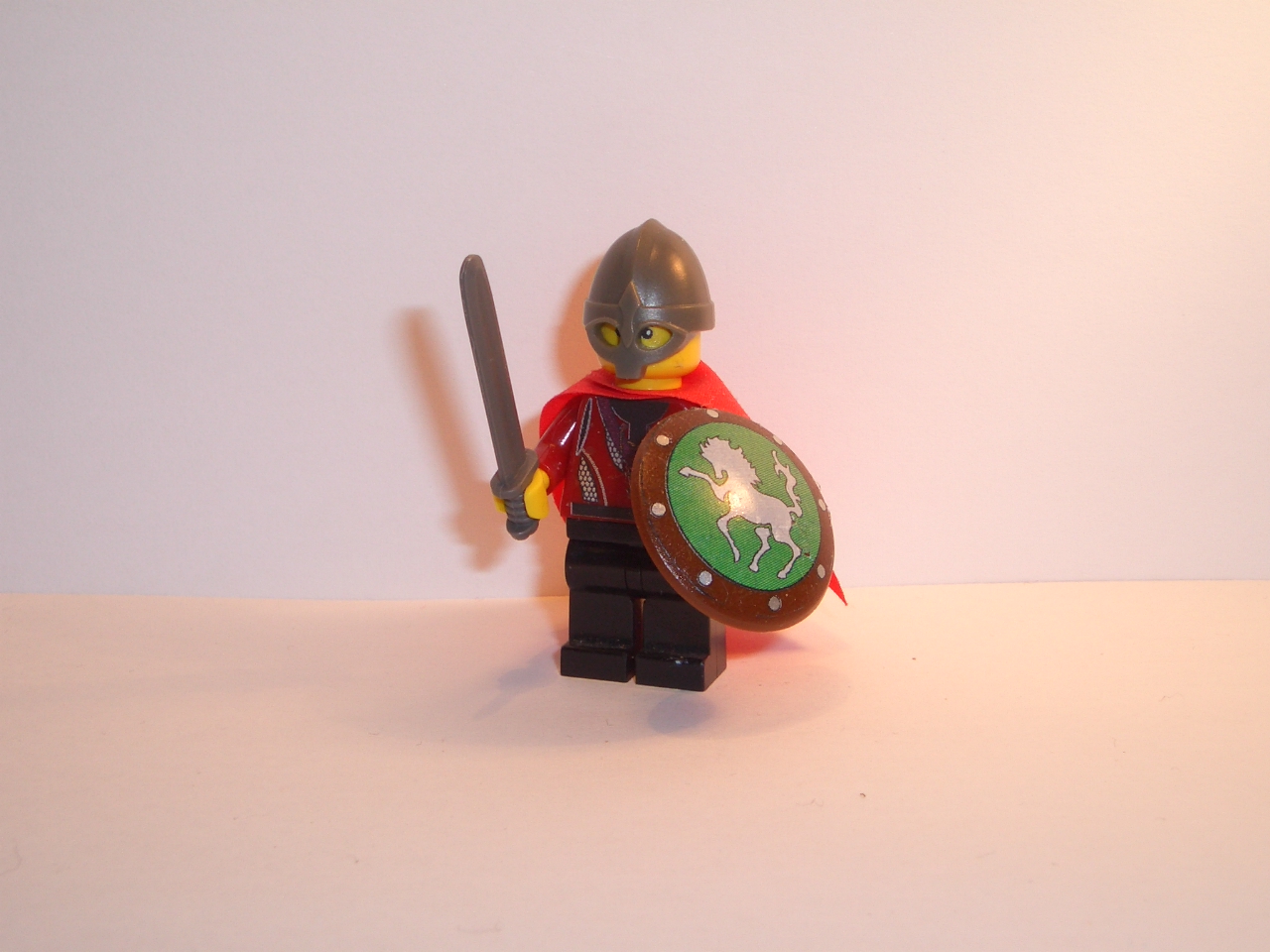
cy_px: 476
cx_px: 635
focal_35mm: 61
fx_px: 2238
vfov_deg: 24.0
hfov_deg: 31.7
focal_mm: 8.1
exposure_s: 1/100
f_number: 5
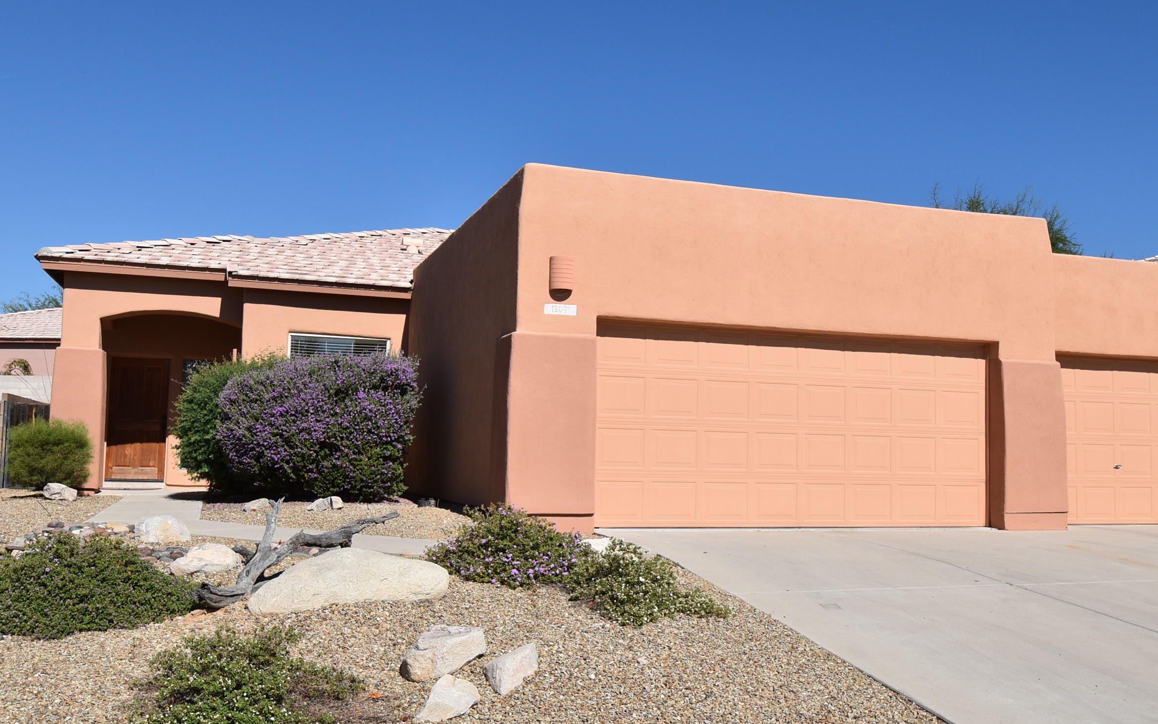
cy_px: 370
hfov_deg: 55.3
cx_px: 611
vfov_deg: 36.3
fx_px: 1105
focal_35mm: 35
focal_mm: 18
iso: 200
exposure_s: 1/400
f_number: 10
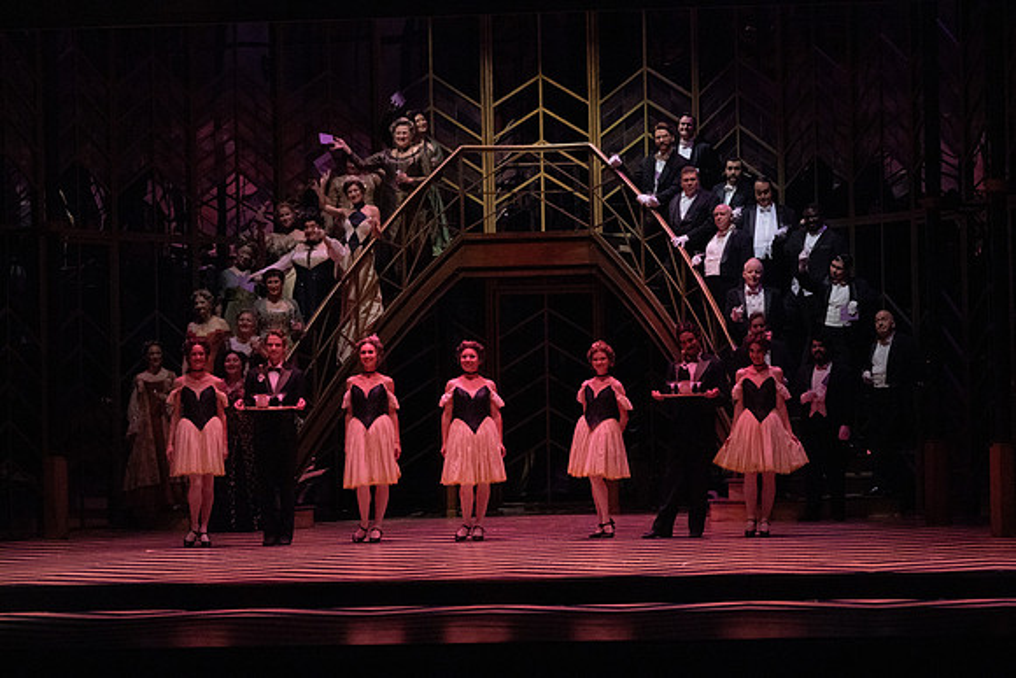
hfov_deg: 18.9
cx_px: 508
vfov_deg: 12.7
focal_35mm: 108
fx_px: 3049
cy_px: 339
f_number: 14
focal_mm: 108
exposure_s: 1/400
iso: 12800
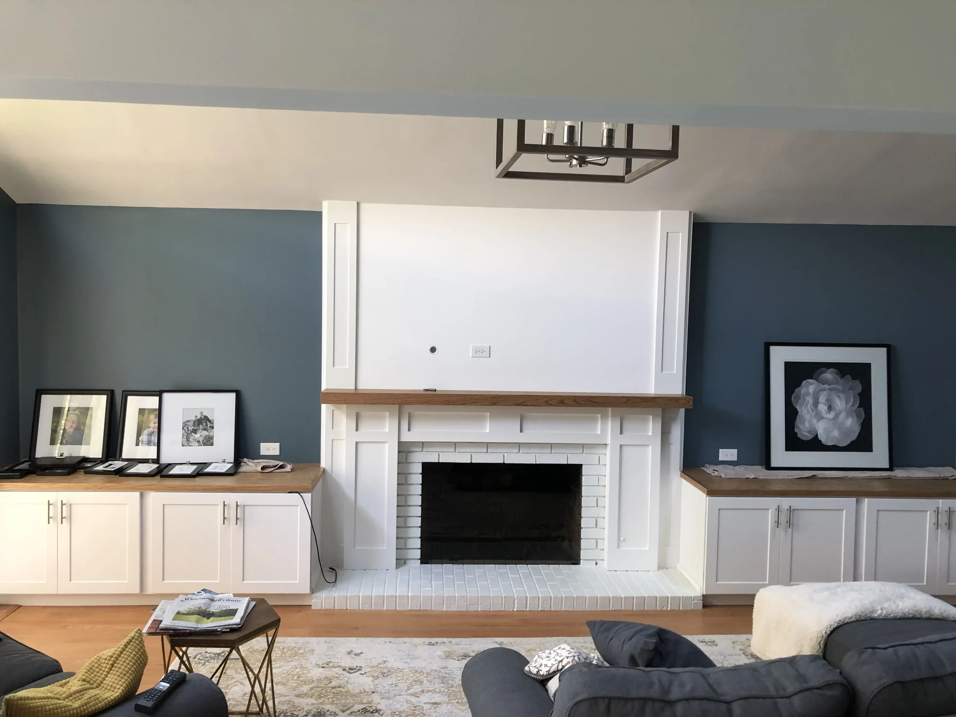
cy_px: 358
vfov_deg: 49.7
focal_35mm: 28
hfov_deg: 63.4
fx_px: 773
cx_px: 478
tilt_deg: -4.3
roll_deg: -1.5
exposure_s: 1/20
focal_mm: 3.99
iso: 40
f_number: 1.8
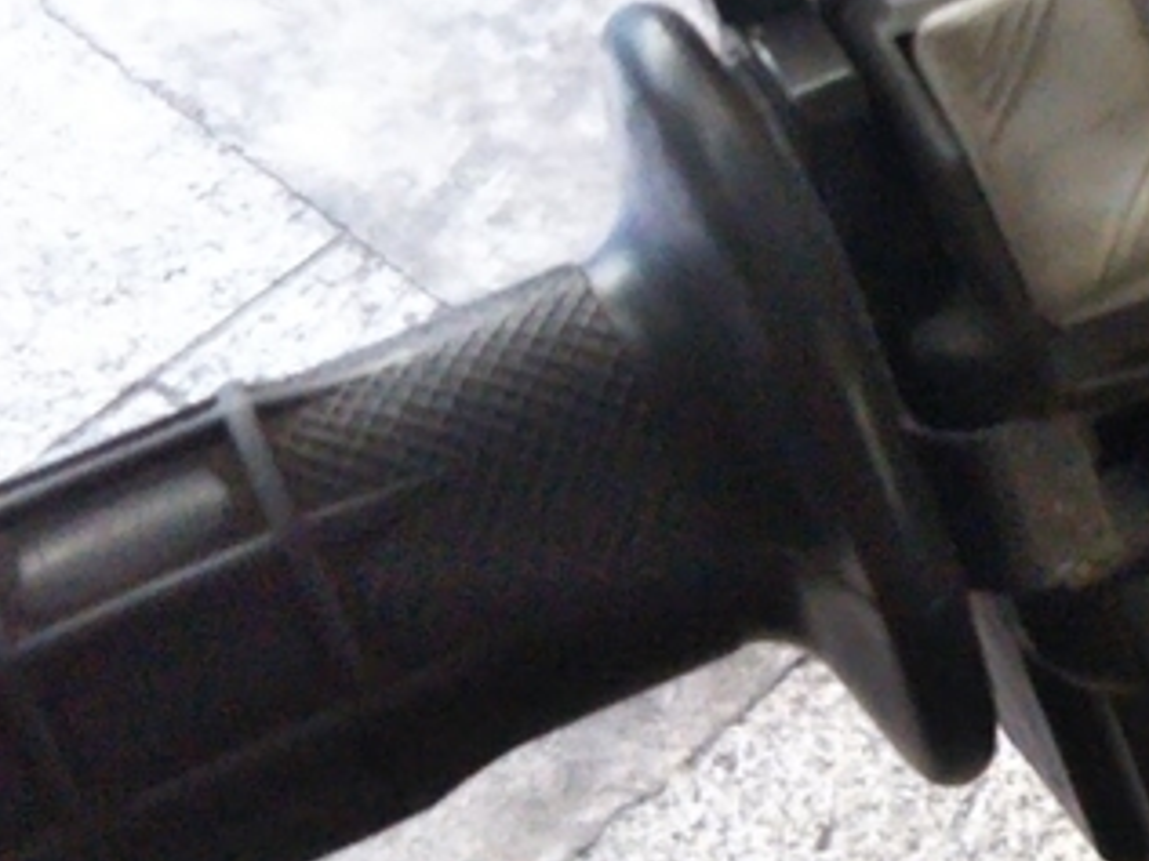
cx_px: 1604
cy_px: 385
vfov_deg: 13.0
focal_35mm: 114
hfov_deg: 16.1
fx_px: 3784
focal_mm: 4
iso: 195
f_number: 2.2
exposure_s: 1/46
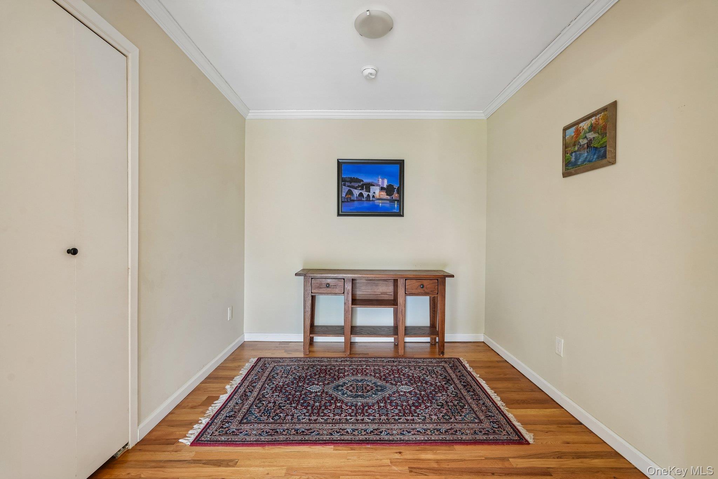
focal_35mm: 16
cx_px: 359
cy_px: 240
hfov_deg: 96.7
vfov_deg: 73.7
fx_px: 319
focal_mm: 16
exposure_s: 1/6
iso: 400
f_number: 8
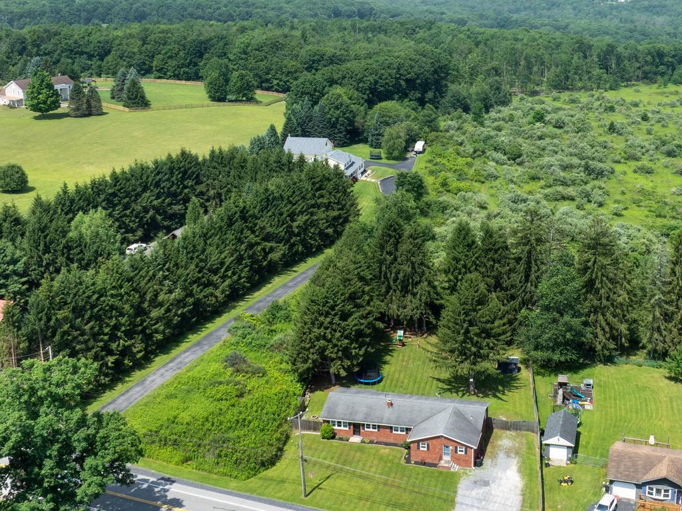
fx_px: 945
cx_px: 436
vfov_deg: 30.0
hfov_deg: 39.3
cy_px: 161
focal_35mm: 48
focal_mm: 12.29
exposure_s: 1/240
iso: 100
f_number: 7.1
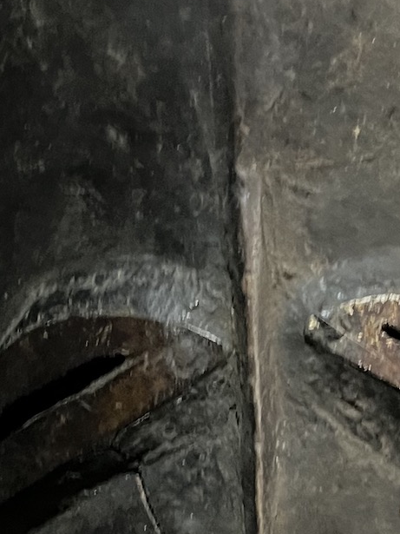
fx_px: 1433
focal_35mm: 93
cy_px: 289
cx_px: 230
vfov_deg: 21.1
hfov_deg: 15.9
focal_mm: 5.1
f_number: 1.6
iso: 1000
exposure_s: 1/17
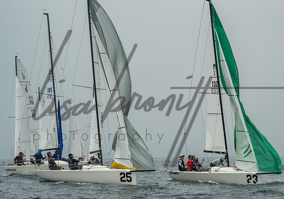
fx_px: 1234
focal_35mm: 154
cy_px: 95
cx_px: 202
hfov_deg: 13.1
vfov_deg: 9.2
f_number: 9
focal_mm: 110
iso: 800
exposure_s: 1/3200
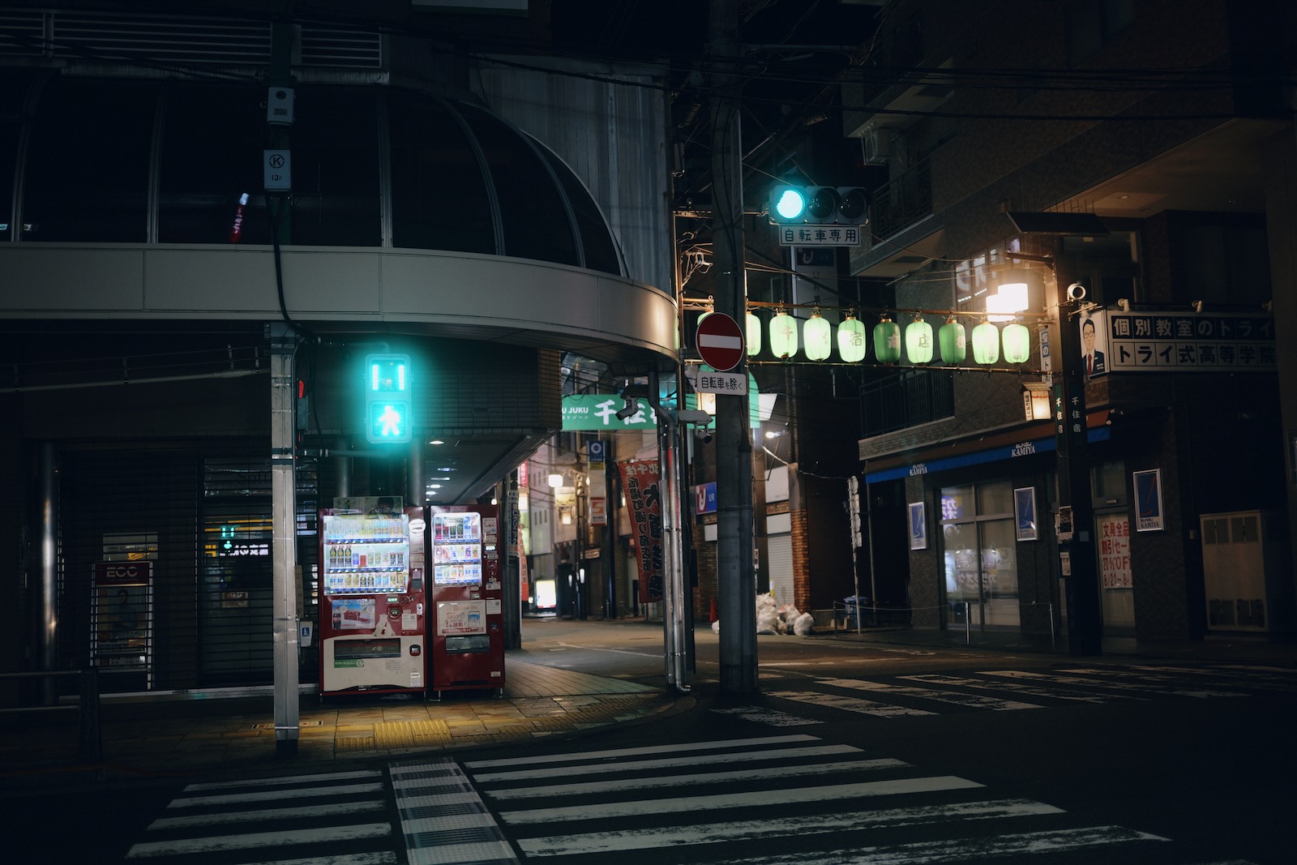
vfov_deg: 33.4
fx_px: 1441
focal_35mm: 40
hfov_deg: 48.5
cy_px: 432
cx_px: 648
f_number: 2
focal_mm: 40
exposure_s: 1/50
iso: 320
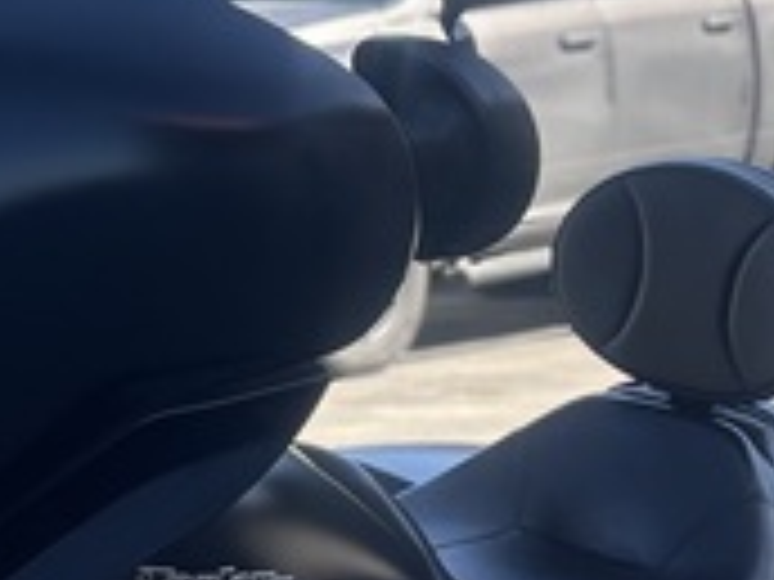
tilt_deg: -10.2
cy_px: 688
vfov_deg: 9.5
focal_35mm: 155
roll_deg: +2.3
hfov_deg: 12.7
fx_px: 3466
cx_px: 130
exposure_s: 1/988
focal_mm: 5.96
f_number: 1.6
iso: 50
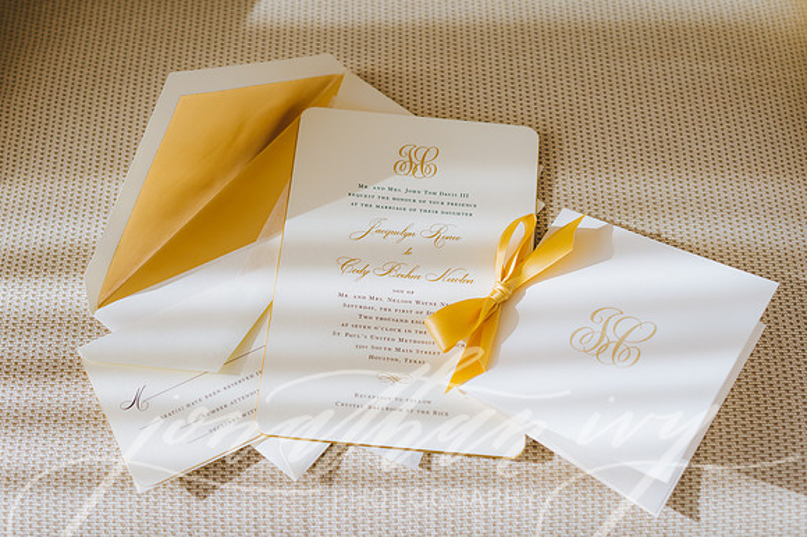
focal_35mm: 54
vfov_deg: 25.1
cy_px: 248
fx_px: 1204
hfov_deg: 37.1
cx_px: 406
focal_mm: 50
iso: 320
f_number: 3.5
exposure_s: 1/640
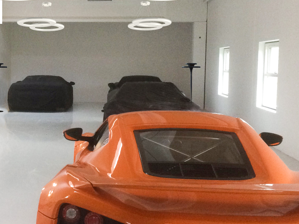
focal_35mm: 63
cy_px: 115
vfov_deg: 23.3
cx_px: 72
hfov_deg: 30.2
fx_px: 544
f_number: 2.2
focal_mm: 4.15
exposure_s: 1/33
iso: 250
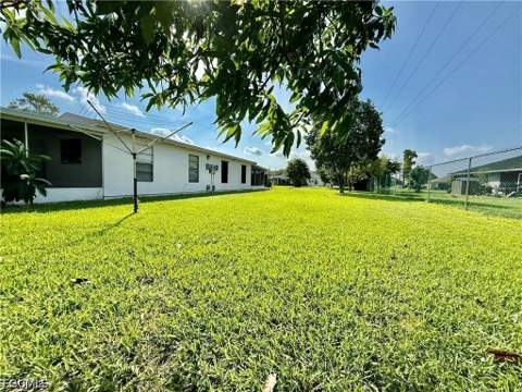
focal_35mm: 14
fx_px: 211
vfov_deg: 85.7
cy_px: 196
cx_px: 261
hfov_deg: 102.1
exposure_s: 1/3125
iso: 64
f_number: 2.2
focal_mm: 2.22
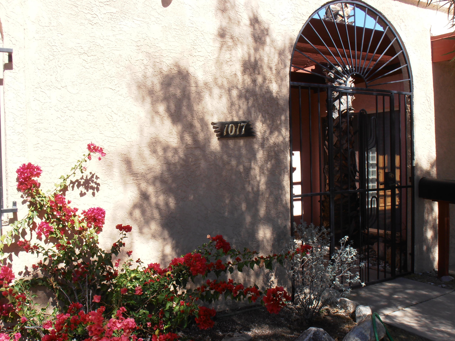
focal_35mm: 37
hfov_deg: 50.1
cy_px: 170
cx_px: 228
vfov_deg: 38.7
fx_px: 486
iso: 80
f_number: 9.9
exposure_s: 1/60
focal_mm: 6.61
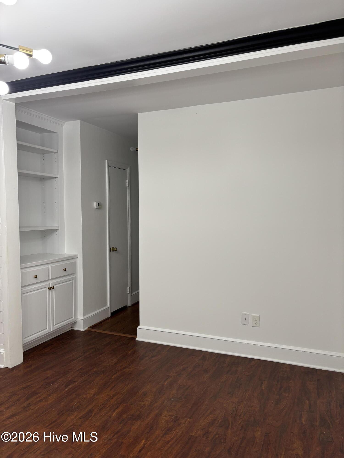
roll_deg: -0.9
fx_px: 345
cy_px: 229
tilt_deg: -4.0
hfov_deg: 53.1
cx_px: 172
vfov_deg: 67.3
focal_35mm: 26
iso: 80
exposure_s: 1/60
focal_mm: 5.96
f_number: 1.6
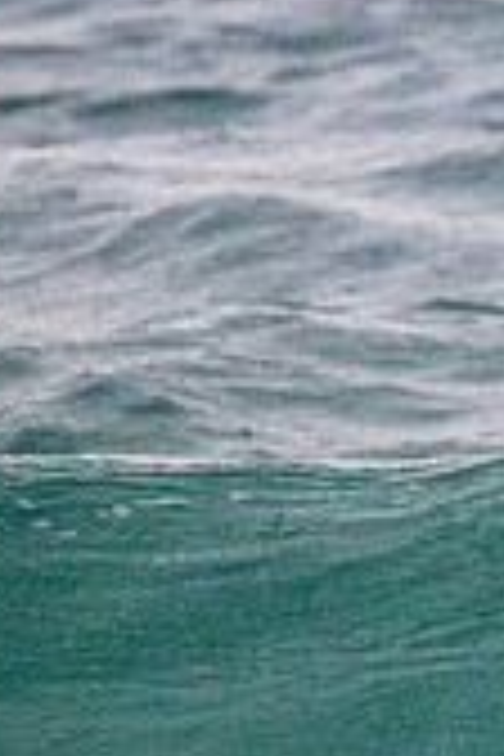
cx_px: 1271
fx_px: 54911
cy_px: 211
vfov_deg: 0.8
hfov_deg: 0.5
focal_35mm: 2615
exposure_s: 1/2000
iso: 8000
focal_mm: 600
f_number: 11
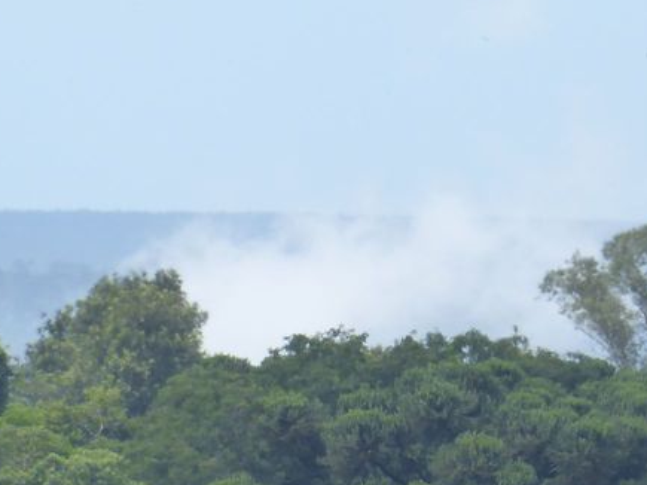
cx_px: 406
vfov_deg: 0.7
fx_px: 40604
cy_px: 327
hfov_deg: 0.9
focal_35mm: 2173
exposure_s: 1/200
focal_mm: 129
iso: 125
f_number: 6.4
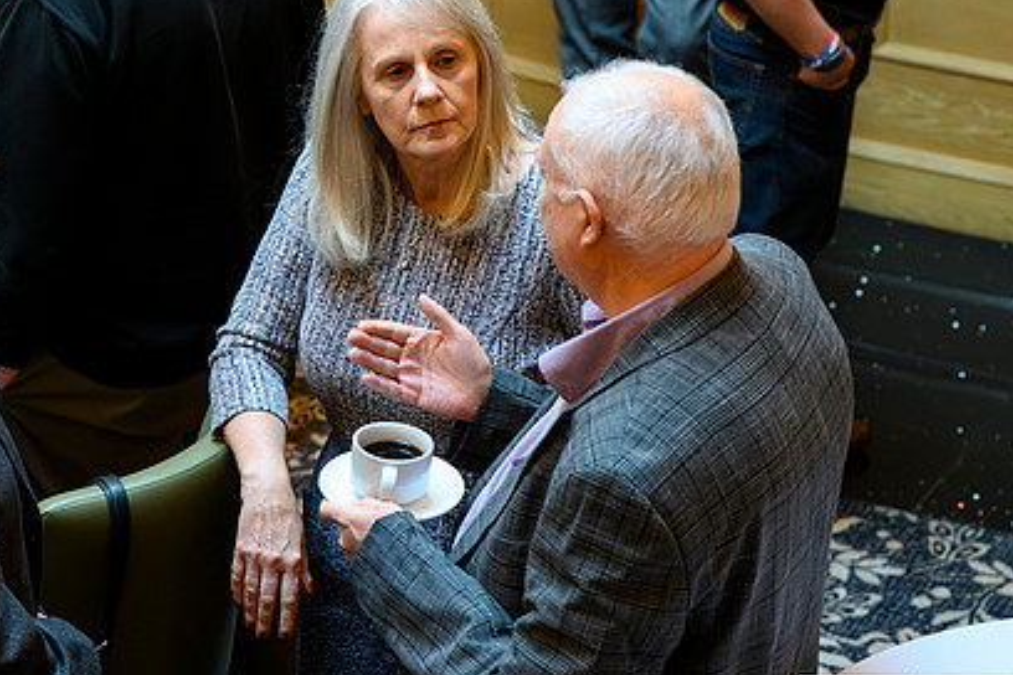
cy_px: 213
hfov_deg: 15.3
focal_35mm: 134
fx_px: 3770
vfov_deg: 10.2
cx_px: 316
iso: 9000
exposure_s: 1/160
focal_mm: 74
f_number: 4
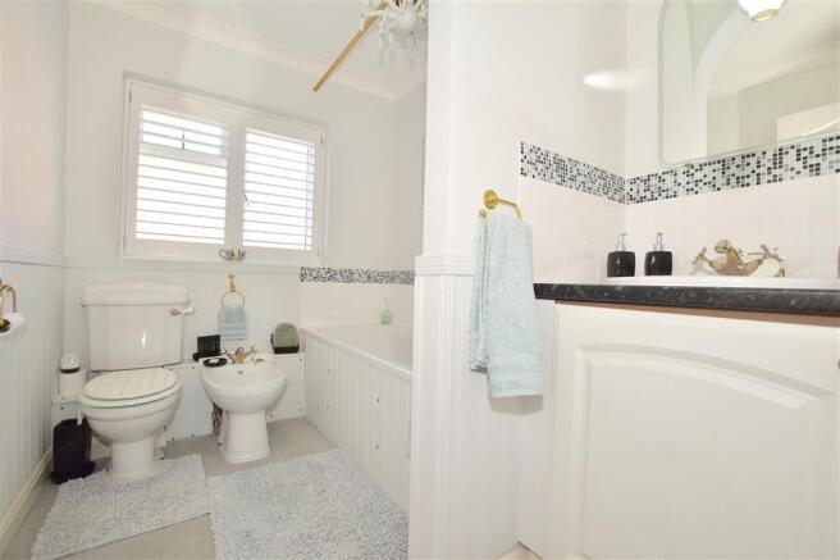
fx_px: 350
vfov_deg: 77.3
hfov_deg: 100.4
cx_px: 420
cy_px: 280
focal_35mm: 15
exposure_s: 1/60
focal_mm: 10
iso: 500
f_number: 9
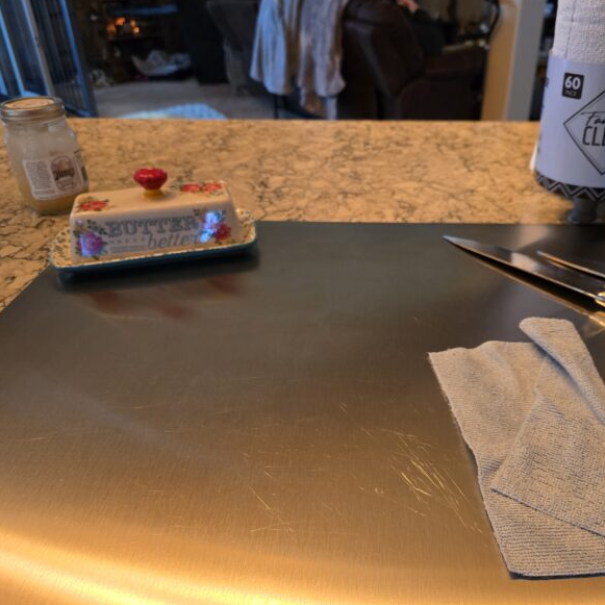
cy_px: 306
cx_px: 364
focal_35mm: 28
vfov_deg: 57.3
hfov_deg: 56.8
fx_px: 554
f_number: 1.7
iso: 800
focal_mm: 6.3
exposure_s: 1/60
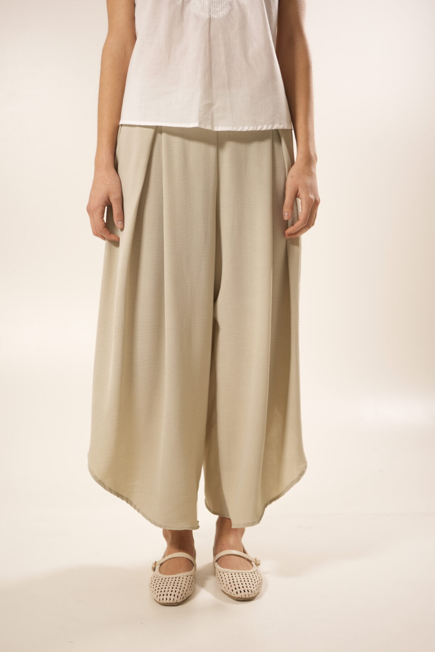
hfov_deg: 27.0
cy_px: 326
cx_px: 218
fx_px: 906
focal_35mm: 50
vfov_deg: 39.6
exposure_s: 1/50
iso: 400
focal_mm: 50
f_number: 2.8
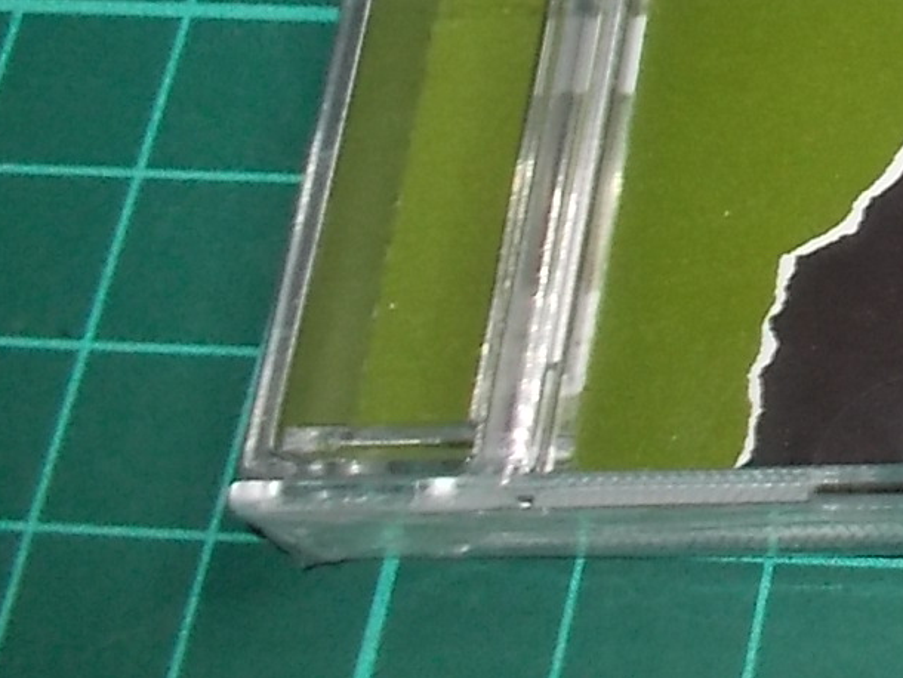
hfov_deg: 15.4
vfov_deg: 13.1
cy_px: -278
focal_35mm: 108
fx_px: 2818
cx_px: 1665
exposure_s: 1/30
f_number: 3.3
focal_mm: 4.1
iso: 160
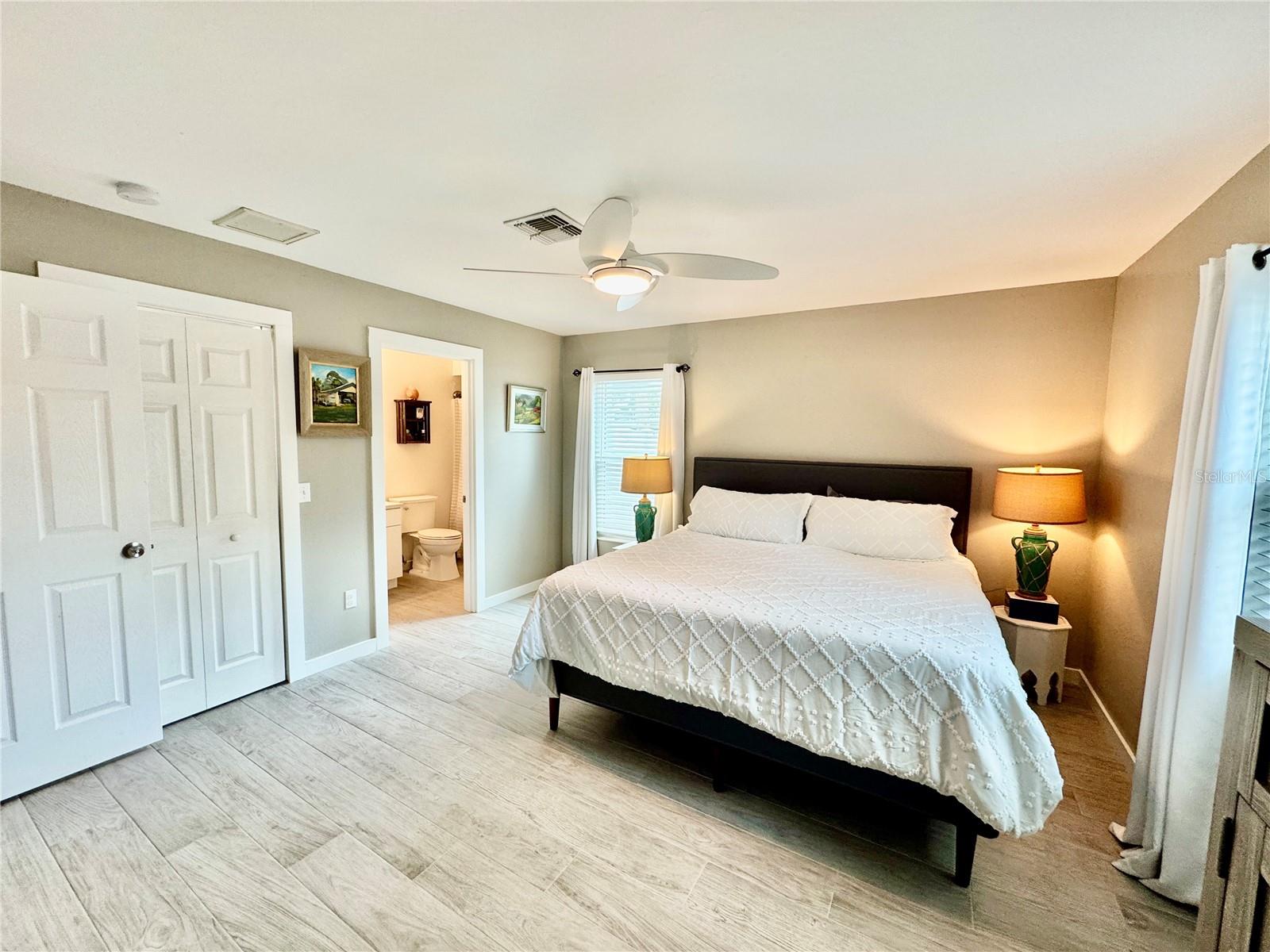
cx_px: 635
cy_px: 476
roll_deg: -0.7
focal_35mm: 14
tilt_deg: -4.5
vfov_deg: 85.7
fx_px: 514
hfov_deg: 102.1
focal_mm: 2.22
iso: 160
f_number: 2.2
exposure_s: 1/120
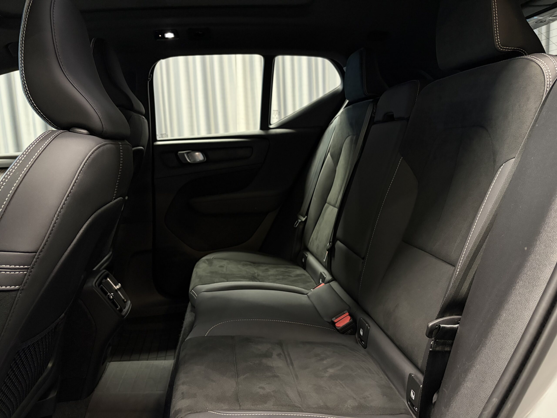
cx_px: 278
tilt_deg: -8.2
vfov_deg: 53.1
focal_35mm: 26
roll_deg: +3.3
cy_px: 209
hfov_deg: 67.3
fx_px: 418
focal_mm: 5.96
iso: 500
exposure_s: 1/50
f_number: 1.6
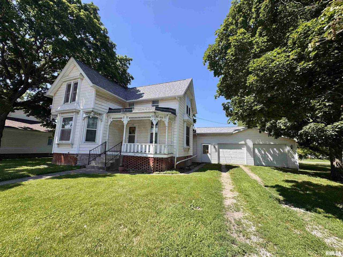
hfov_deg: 102.1
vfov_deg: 85.7
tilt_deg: +7.7
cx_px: 172
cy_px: 128
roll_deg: -1.3
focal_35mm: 14
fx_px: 139
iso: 50
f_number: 2.2
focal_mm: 2.22
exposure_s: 1/1789
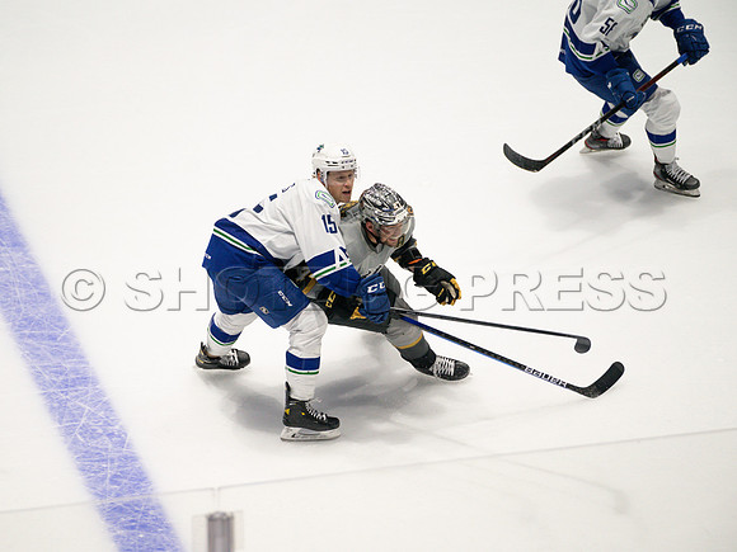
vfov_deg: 5.4
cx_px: 312
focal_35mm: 273
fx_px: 5807
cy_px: 276
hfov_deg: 7.3
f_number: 4
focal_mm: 246
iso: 2500
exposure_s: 1/800
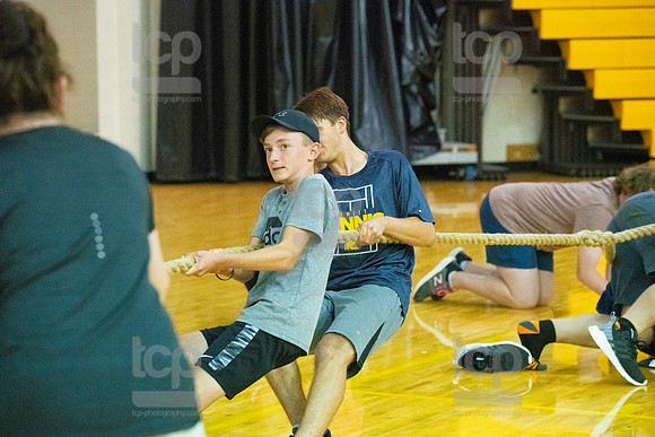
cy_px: 218
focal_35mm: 135
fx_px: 2457
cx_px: 328
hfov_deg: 15.2
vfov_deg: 10.2
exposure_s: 1/640
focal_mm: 135
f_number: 4.5
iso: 6400
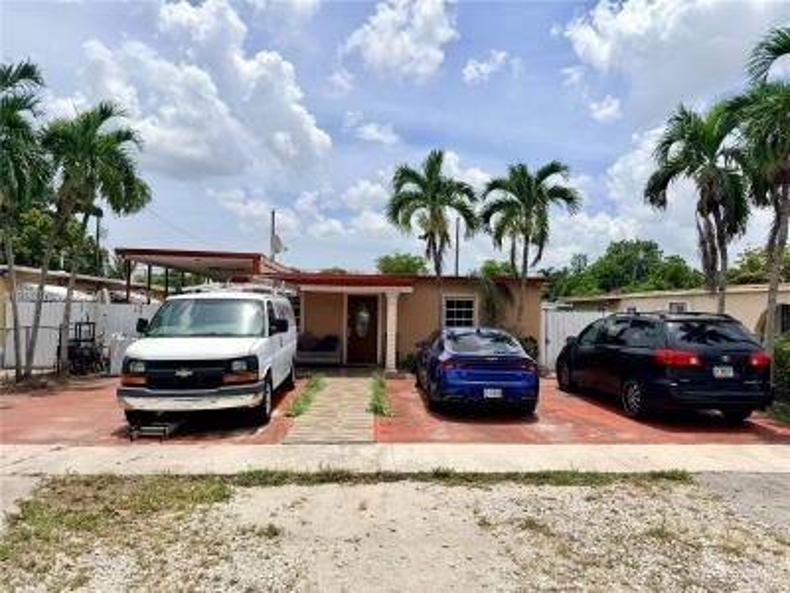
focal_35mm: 24
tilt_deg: +1.6
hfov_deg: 71.6
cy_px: 296
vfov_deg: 56.8
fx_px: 548
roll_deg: -0.8
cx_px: 395
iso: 80
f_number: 1.78
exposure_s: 1/8130
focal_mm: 6.76
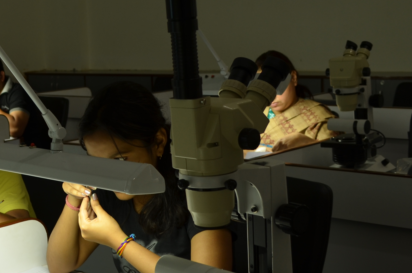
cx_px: 1
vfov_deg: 20.8
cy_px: 123
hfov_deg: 29.1
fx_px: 742
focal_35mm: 65
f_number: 3.5
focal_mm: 18
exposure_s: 1/40
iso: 125
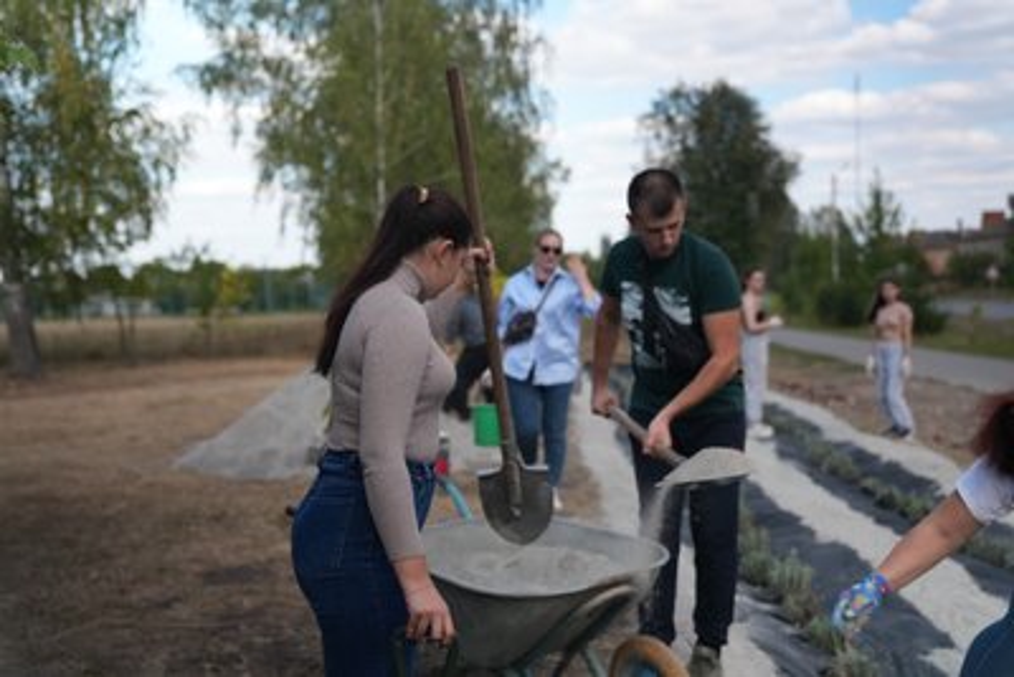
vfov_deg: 30.5
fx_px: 1240
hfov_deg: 44.5
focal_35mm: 44
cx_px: 507
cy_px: 338
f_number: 2.8
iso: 2500
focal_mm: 44
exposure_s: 1/160
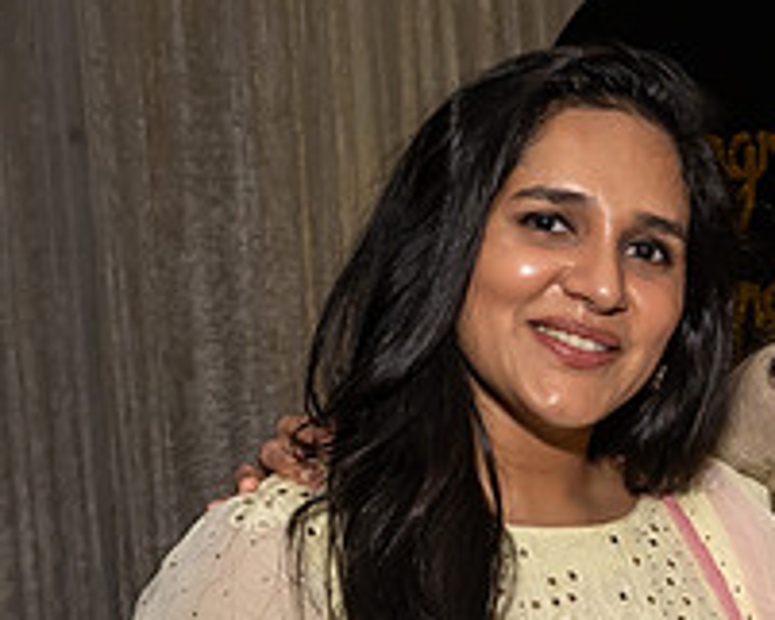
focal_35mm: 102
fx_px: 2341
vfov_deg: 15.1
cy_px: 401
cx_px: 982
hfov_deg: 17.7
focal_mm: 18
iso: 640
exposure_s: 1/250
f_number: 8
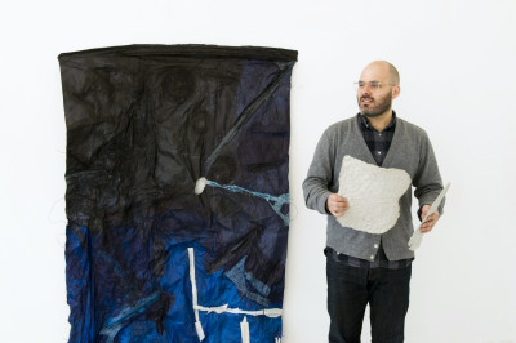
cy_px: 172
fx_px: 666
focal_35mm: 46
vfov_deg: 28.9
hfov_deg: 42.4
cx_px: 258
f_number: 9
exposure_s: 1/100
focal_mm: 31
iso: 320
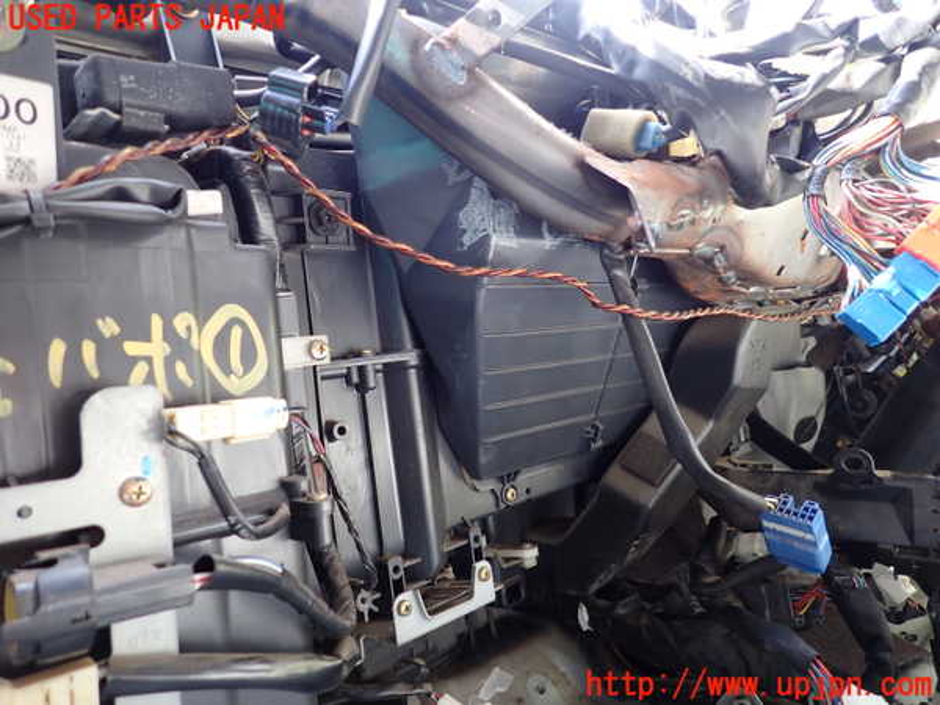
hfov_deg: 69.4
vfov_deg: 54.9
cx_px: 470
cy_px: 352
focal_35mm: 25
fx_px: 679
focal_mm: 4.5
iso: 200
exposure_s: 1/100
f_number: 2
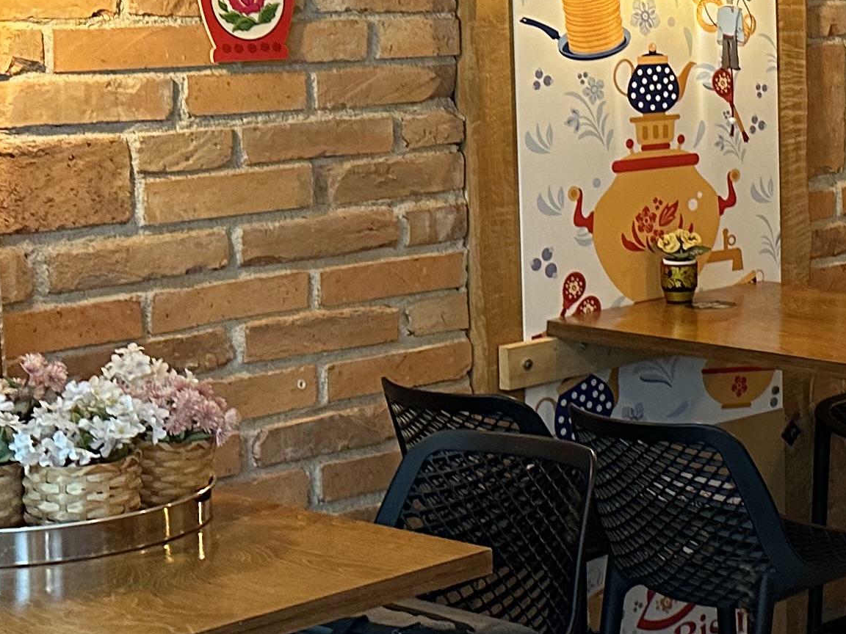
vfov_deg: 17.5
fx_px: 2053
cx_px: 1302
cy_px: 161
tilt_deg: -5.0
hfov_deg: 19.9
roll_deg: -0.5
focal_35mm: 84
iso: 400
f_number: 1.78
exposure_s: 1/50
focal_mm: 6.86
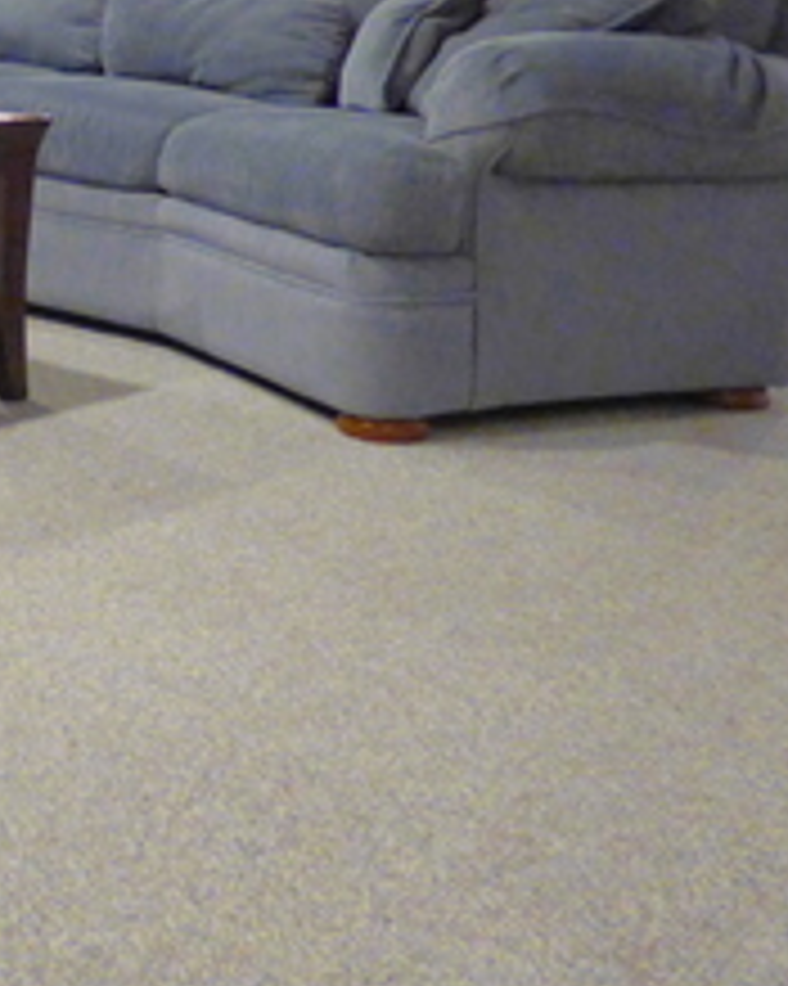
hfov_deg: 24.7
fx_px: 1663
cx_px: -90
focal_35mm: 57
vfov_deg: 32.0
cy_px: 167
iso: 400
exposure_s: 1/13
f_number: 2.8
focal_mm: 3.58
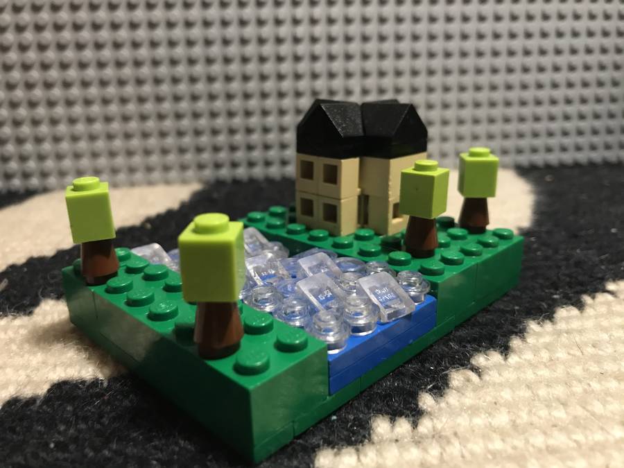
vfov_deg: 49.7
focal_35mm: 28
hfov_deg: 63.4
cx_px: 312
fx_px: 505
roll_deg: +1.3
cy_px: 234
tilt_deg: -18.8
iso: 100
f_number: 1.8
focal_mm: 3.99
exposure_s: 1/14
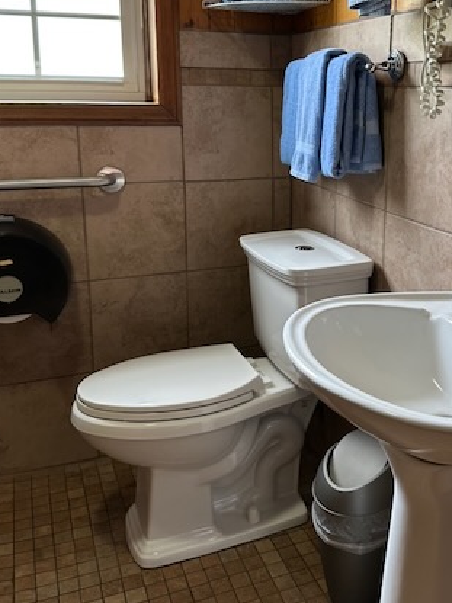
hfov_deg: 38.0
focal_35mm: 37
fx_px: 645
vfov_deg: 49.7
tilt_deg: -12.4
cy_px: 231
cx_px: 315
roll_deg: -1.2
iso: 200
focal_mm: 6.86
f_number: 1.78
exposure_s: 1/60
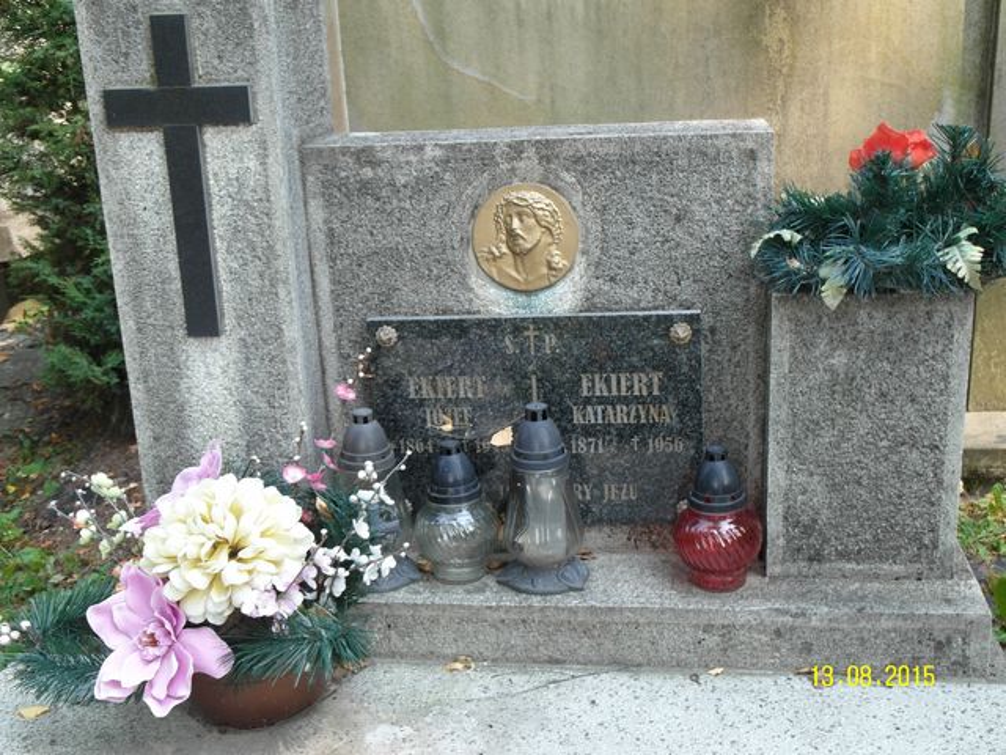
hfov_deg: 44.8
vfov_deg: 34.3
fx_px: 1221
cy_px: 378
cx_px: 503
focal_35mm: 42
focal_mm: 9.1
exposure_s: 1/90
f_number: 3.8
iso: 100
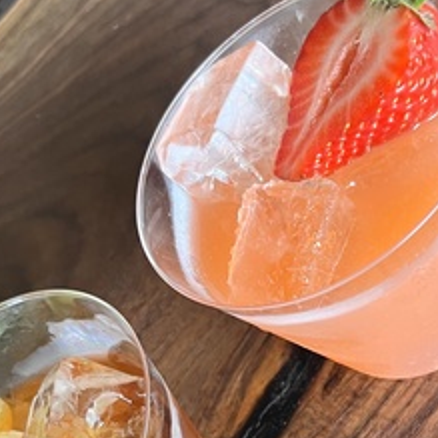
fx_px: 902
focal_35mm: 63
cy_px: 422
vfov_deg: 26.1
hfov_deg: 27.1
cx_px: 294
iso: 125
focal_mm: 5.1
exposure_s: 1/67
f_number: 1.6
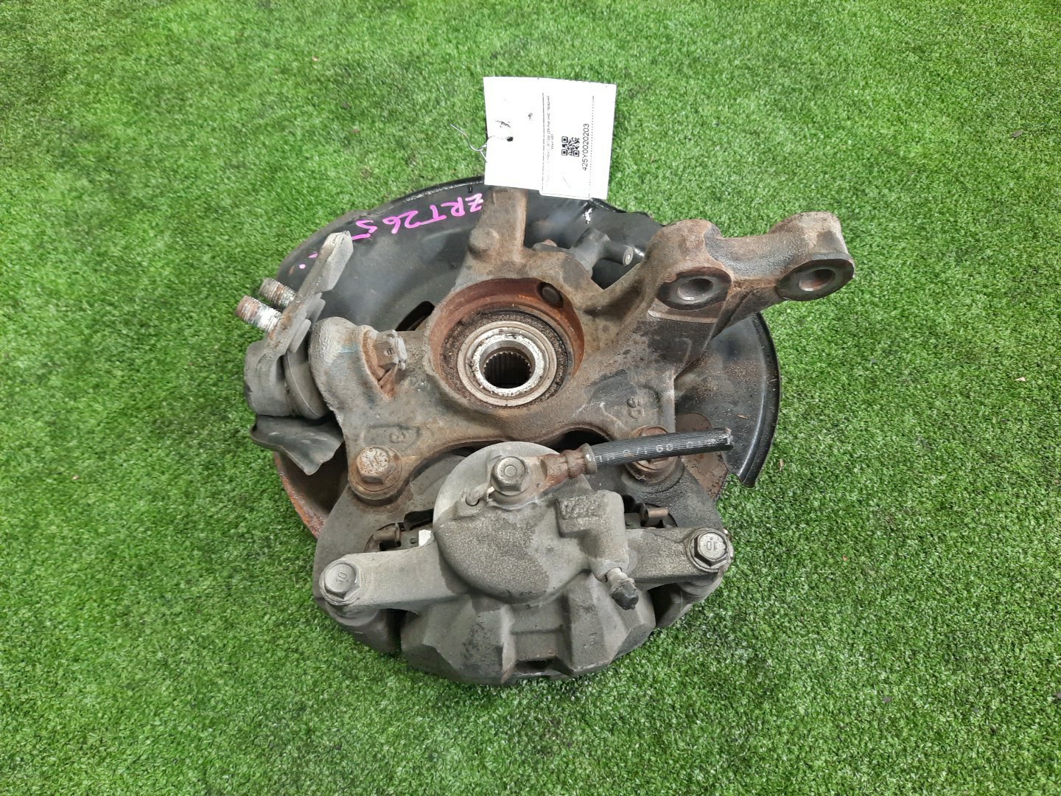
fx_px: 766
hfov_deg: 69.4
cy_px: 398
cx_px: 530
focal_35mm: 25
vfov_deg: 54.9
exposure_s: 1/33
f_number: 2
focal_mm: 4.6
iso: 282
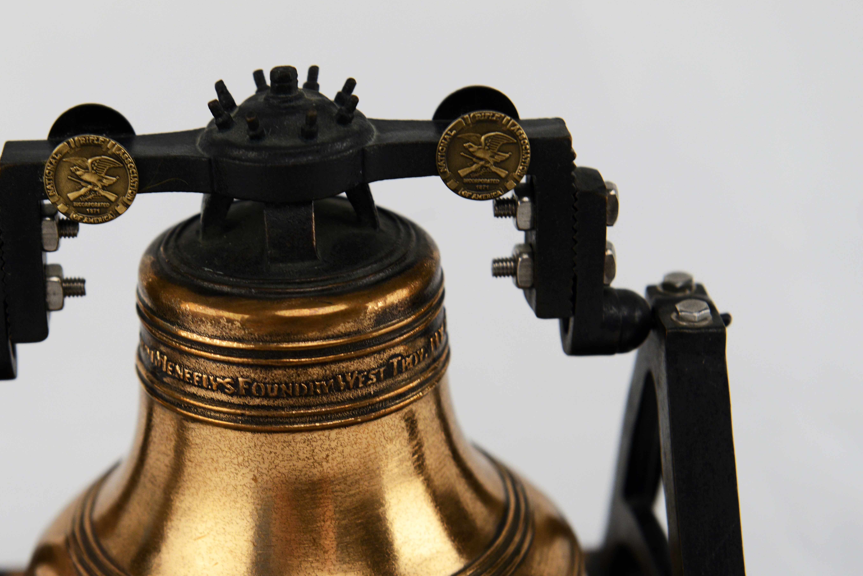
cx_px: 286
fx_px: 1894
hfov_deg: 25.5
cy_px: 388
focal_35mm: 79
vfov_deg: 17.2
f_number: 5
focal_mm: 58
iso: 640
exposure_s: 1/30
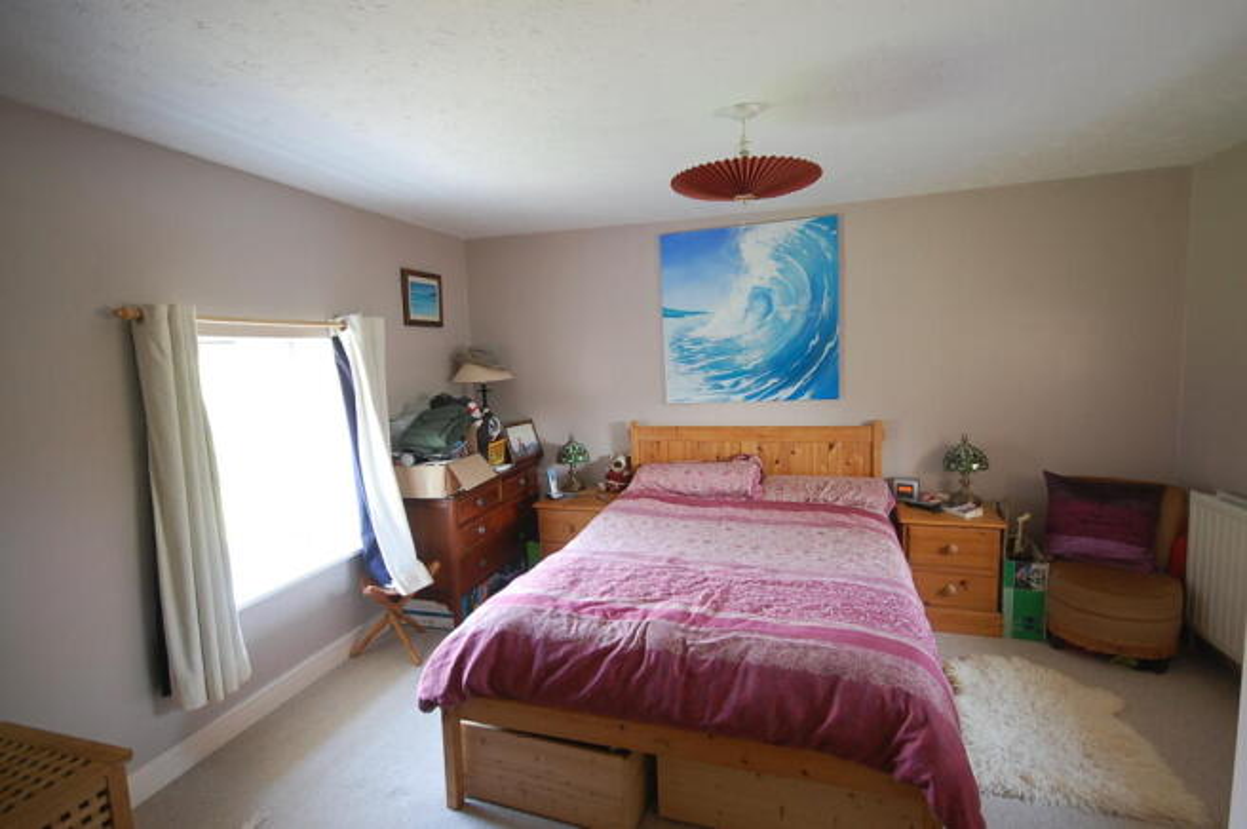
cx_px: 624
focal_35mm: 18
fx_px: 623
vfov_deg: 67.3
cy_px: 414
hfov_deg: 90.1
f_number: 4.5
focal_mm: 12
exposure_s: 1/10
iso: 800
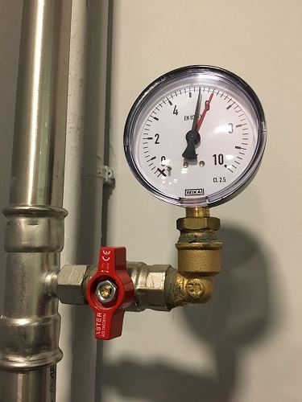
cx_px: 151
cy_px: 201
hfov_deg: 48.2
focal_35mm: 29
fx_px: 337
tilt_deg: +9.2
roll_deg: -1.2
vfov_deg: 61.7
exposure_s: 1/33
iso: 250
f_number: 2.2
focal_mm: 4.15
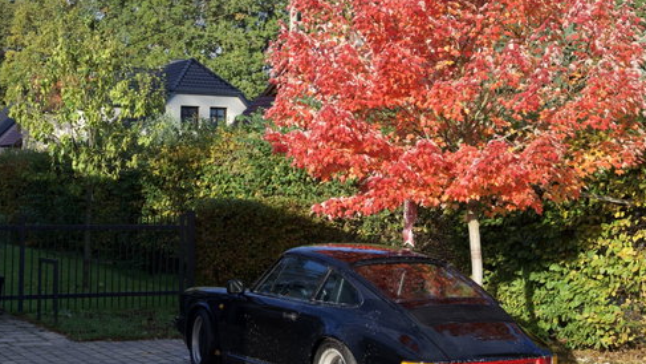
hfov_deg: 31.9
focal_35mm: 66
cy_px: 99
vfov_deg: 18.2
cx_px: 291
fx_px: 1131
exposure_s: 1/160
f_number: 6.3
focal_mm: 40
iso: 100
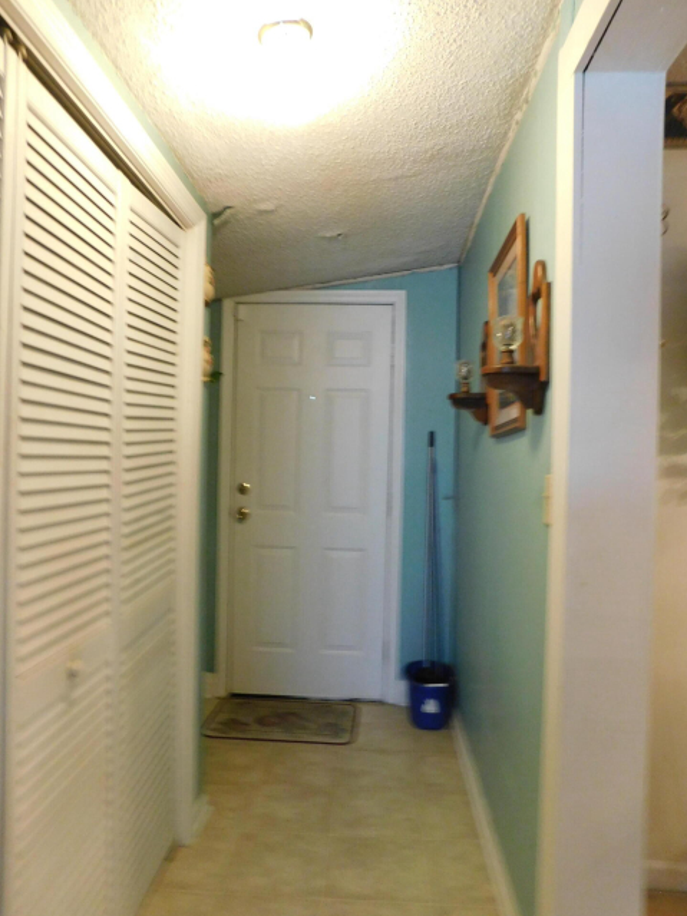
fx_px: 635
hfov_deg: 56.8
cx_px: 336
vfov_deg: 71.6
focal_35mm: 24
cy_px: 459
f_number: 3
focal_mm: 4
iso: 400
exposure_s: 1/15
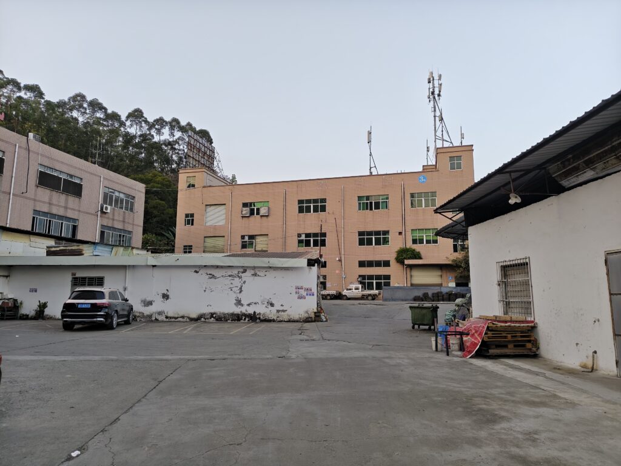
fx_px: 413
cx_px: 310
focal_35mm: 23
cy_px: 233
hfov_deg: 73.9
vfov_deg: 58.9
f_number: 1.88
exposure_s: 1/157
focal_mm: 5.56
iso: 71
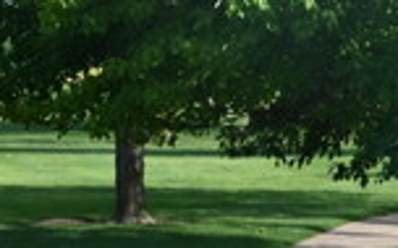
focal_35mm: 480
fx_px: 5206
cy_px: 500
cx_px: 888
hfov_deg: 4.3
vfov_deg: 2.7
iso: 800
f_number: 13
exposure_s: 1/640
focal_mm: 70
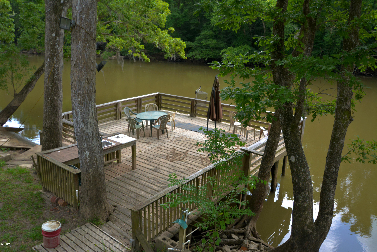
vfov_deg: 36.9
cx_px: 188
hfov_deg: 53.1
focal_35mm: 36
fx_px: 377
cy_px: 126
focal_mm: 24
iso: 100
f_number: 29
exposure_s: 1/50
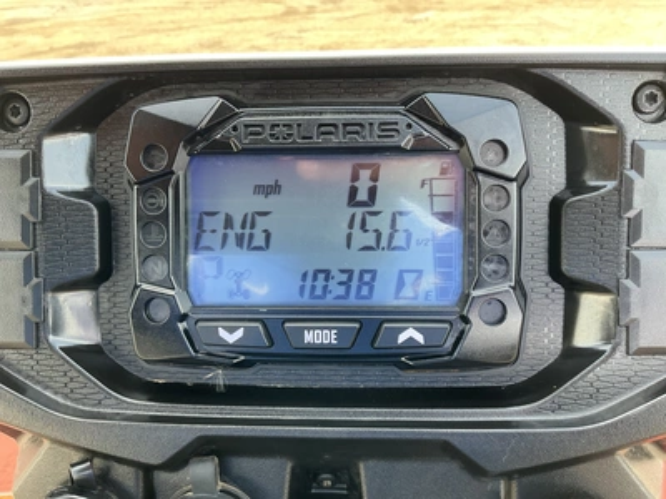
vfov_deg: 49.7
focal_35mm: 28
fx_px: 539
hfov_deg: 63.4
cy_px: 250
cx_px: 333
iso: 50
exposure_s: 1/122
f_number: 1.8
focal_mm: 3
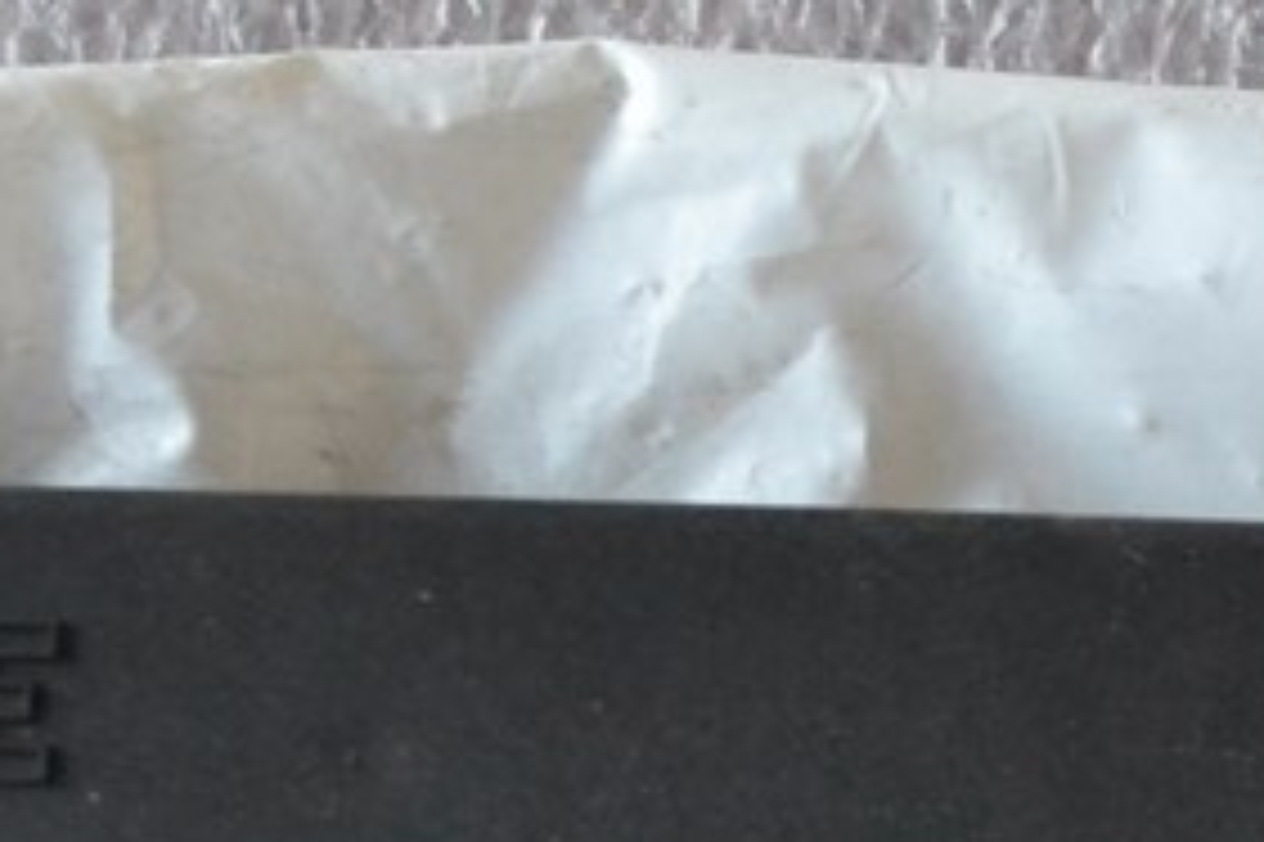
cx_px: 2132
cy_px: 1270
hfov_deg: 11.2
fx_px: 6070
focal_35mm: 173
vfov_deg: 7.8
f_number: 4
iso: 1800
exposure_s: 1/60
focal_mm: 24
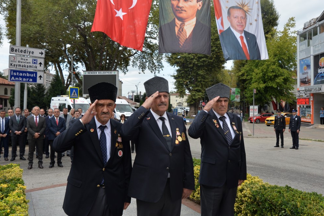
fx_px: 315
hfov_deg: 54.4
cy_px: 99
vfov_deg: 37.8
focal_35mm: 35
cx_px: 170
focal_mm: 30
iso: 200
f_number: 6.7
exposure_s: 1/180
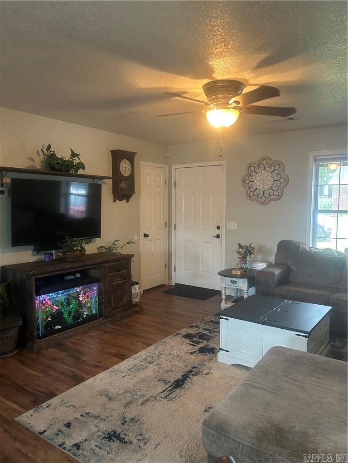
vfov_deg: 67.3
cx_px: 174
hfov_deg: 53.1
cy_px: 232
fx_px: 349
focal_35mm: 26
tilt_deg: -2.9
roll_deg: -0.9
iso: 400
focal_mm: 5.7
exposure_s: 1/60
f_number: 1.5
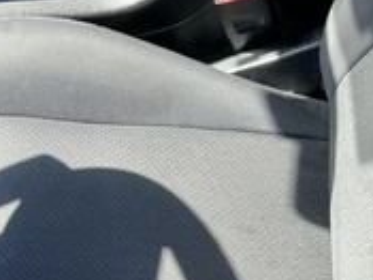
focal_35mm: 64
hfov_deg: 29.4
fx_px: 689
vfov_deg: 21.9
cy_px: 291
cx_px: 60
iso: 25
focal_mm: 3
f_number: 1.8
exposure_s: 1/122
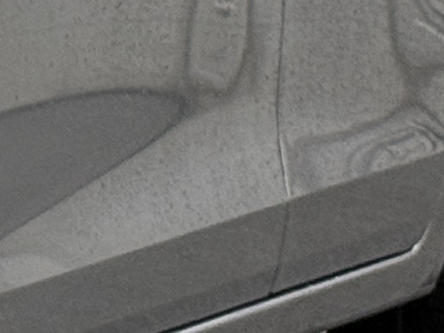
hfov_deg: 5.0
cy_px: -205
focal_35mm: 373
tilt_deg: -0.4
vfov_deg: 4.0
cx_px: -875
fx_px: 4783
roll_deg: -0.3
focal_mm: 6.76
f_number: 1.78
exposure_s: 1/60
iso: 100
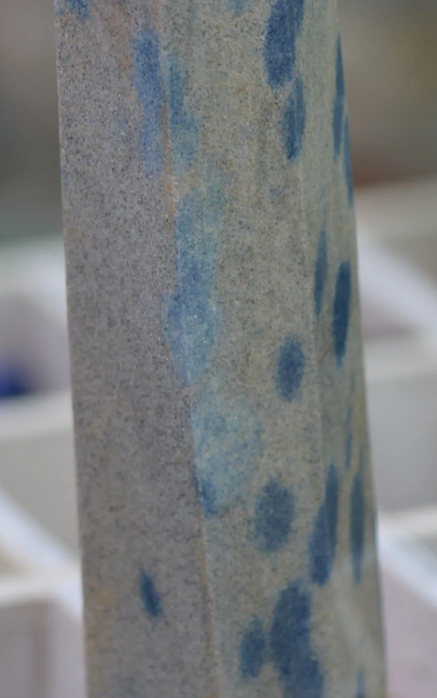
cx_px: 206
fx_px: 5600
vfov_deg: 7.1
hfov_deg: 4.5
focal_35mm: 294
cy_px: 216
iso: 400
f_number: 3.2
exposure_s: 1/320
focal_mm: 105
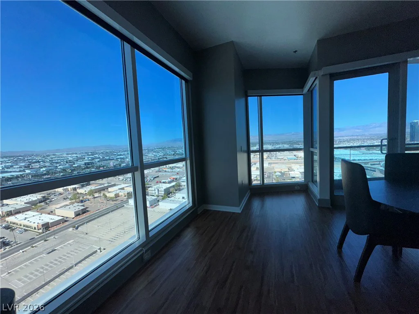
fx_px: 169
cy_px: 157
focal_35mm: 14
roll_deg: +3.0
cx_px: 210
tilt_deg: -3.9
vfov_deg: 85.7
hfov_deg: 102.1
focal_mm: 2.22
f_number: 2.2
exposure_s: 1/1092
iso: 32
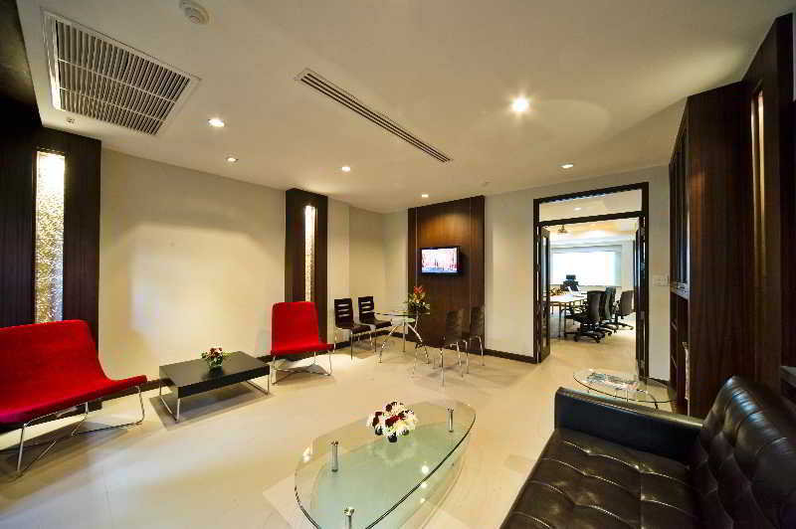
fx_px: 287
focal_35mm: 13
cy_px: 264
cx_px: 398
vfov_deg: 85.3
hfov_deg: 108.4
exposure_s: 1/5
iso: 800
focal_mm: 13
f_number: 13
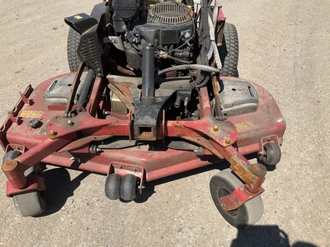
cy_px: 124
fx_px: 276
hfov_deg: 61.7
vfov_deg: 48.2
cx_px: 165
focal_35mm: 29
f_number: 1.8
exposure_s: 1/1626
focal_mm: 3
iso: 25
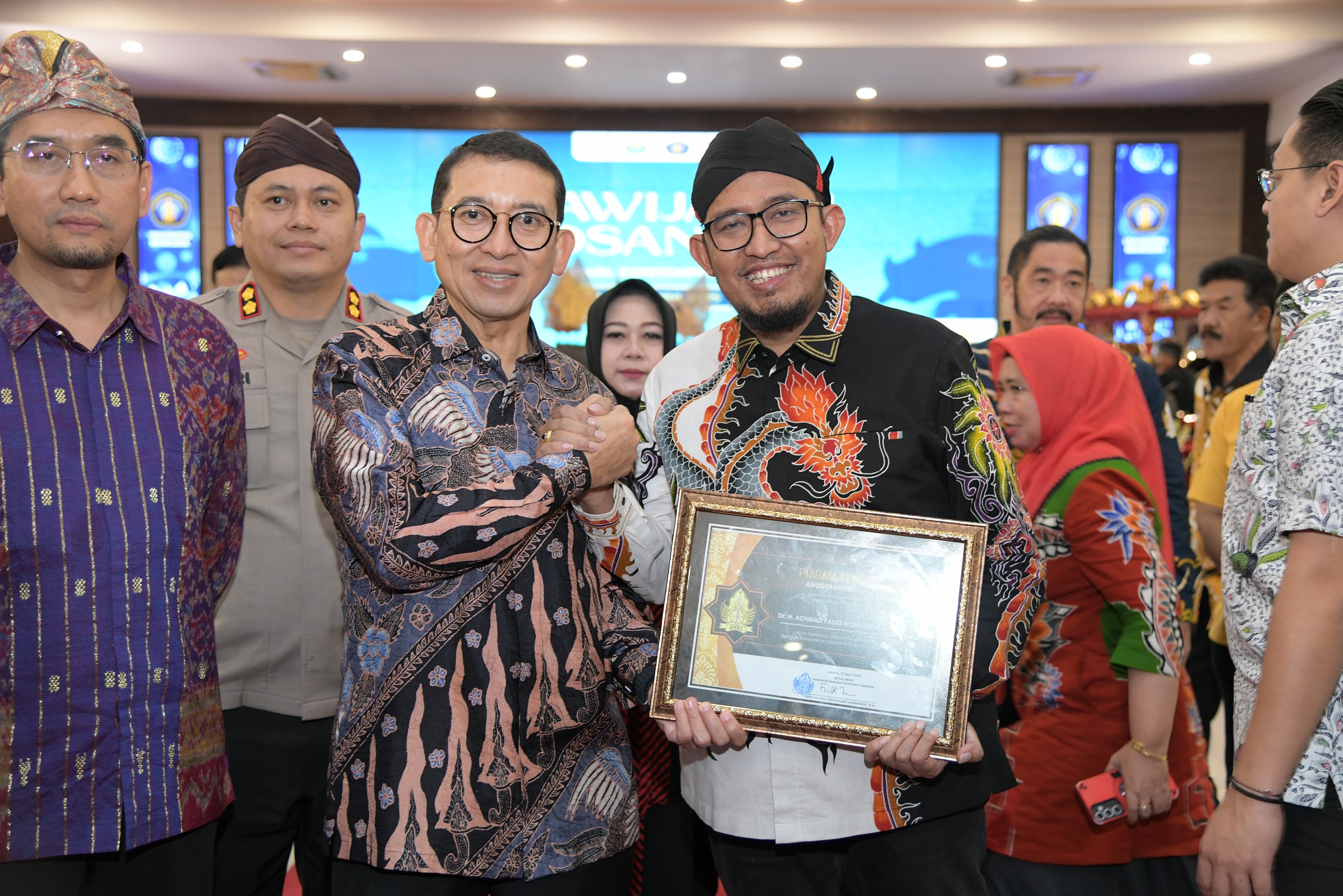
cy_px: 448
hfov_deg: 42.7
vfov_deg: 29.3
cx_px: 672
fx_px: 1716
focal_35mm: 46
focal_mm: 46
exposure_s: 1/80
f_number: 4
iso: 2000
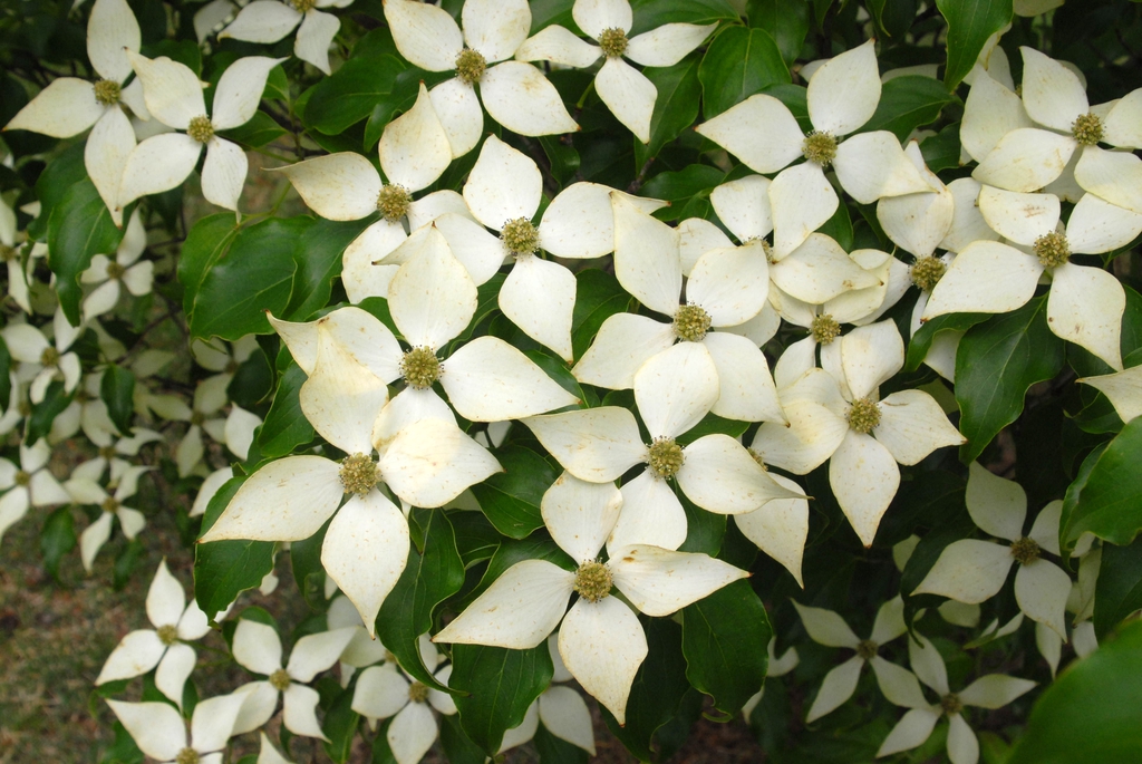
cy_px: 382
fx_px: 1667
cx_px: 571
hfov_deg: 37.8
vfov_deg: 25.8
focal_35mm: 52
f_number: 10
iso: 400
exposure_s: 1/350
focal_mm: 35
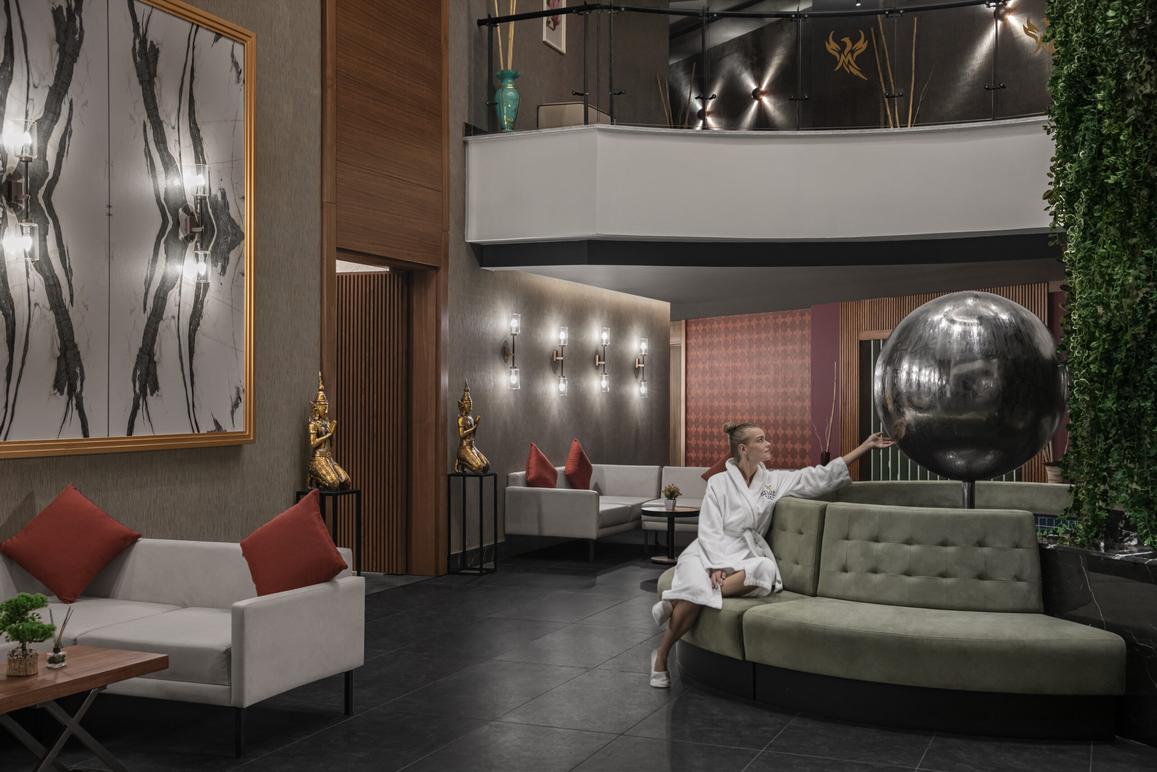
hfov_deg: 47.4
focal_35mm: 41
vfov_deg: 32.6
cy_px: 386
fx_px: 1318
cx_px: 578
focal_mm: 41
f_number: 5.6
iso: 1000
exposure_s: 1/25
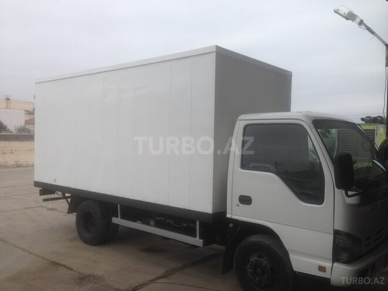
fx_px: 370
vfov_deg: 42.9
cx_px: 194
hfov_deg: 55.4
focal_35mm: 33
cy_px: 146
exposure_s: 1/686
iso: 50
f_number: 2.4
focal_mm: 4.12
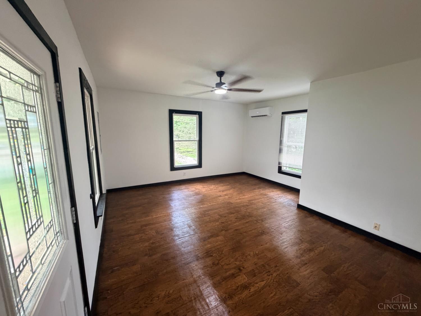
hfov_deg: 102.1
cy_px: 158
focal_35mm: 14
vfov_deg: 85.7
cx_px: 210
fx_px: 170
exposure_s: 1/60
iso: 400
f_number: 2.2
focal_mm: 2.22
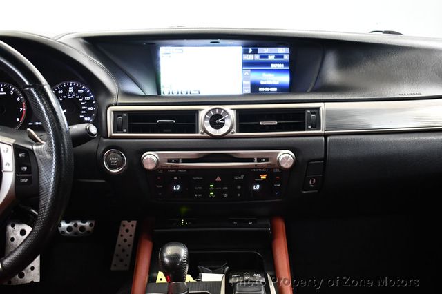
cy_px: 147
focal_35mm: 34
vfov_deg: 38.8
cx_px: 221
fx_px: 417
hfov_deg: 55.8
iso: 4000
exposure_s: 1/60
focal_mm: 23
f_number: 3.8
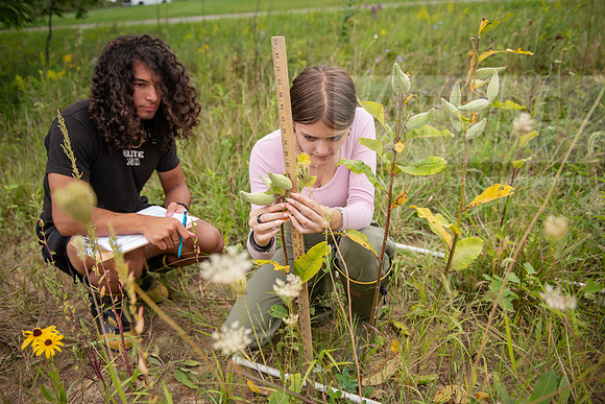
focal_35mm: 29
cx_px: 302
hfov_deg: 63.6
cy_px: 202
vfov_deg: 45.0
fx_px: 487
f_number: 3.2
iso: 80
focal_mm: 29
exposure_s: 1/320
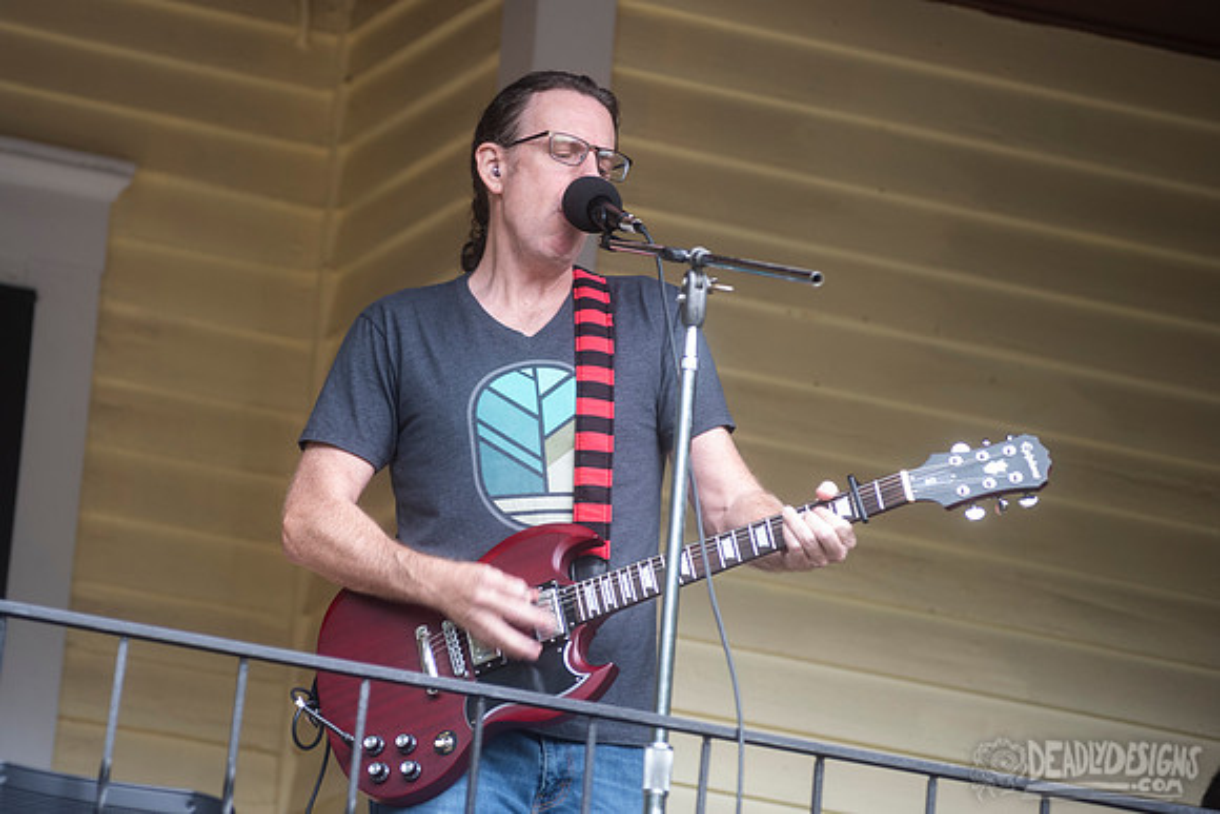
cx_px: 496
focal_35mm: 204
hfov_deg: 10.1
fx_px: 6904
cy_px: 334
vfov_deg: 6.7
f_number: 4
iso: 400
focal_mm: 170
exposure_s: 1/125
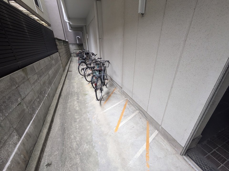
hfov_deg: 102.1
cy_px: 86
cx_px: 114
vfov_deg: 85.7
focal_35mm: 14
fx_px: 93
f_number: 2.2
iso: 82
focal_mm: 1.83
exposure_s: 1/24
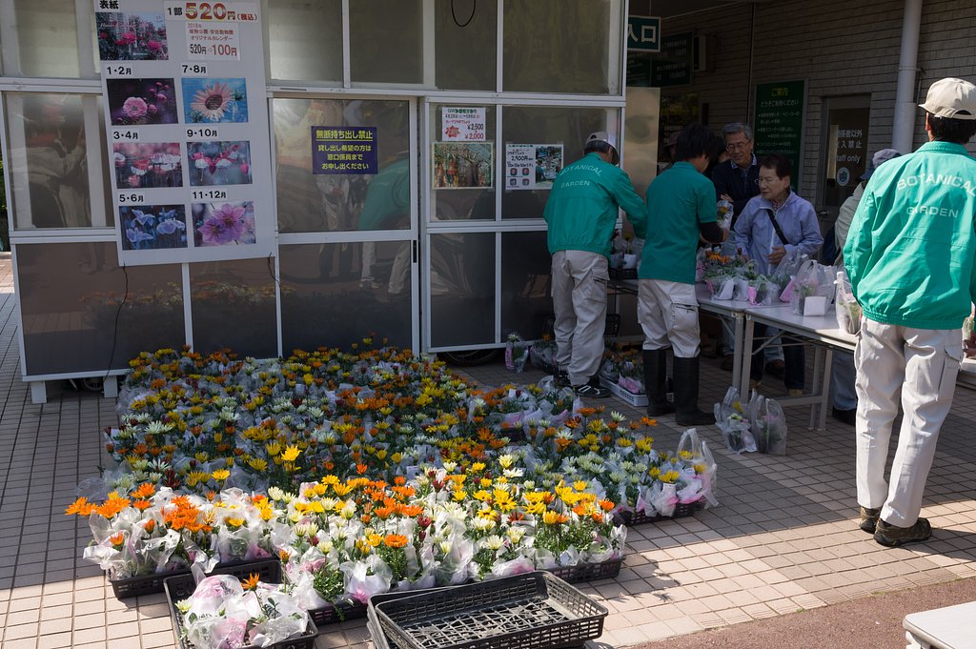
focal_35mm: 34
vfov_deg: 38.3
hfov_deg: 55.1
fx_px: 935
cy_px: 324
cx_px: 488
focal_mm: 23
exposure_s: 1/250
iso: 400
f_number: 8
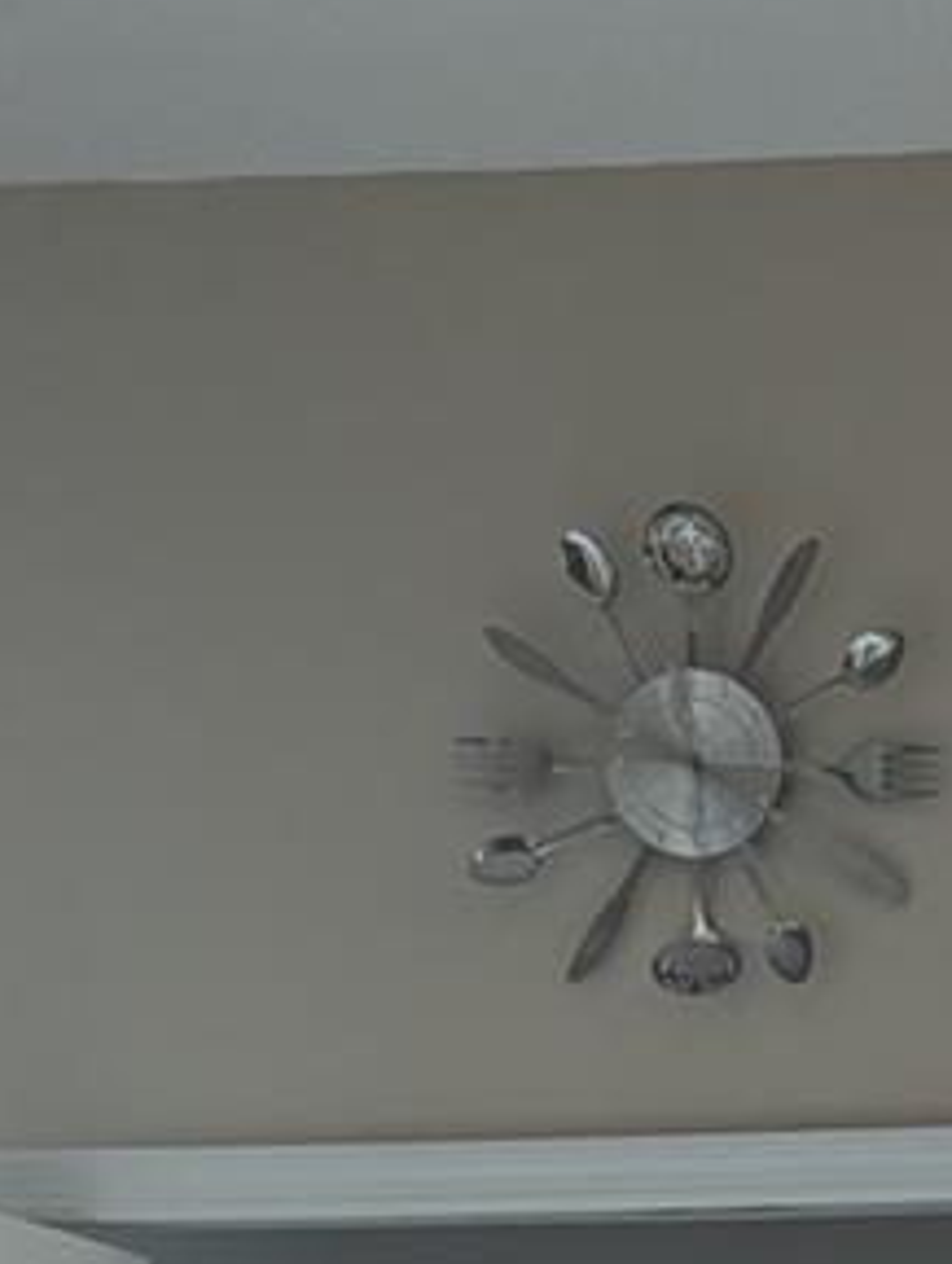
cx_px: 1551
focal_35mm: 100
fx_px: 3656
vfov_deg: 17.1
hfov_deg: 13.7
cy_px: 2072
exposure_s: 1/73.9
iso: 373
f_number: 1.85
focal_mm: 6.81
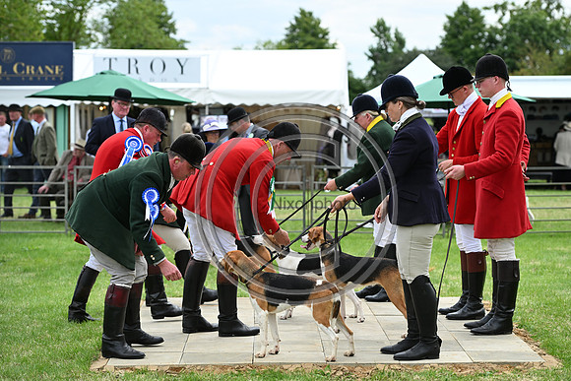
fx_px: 1618
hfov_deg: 20.0
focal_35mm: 102
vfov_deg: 13.4
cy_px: 190
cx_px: 286
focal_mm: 102
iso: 250
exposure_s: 1/1000
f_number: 4
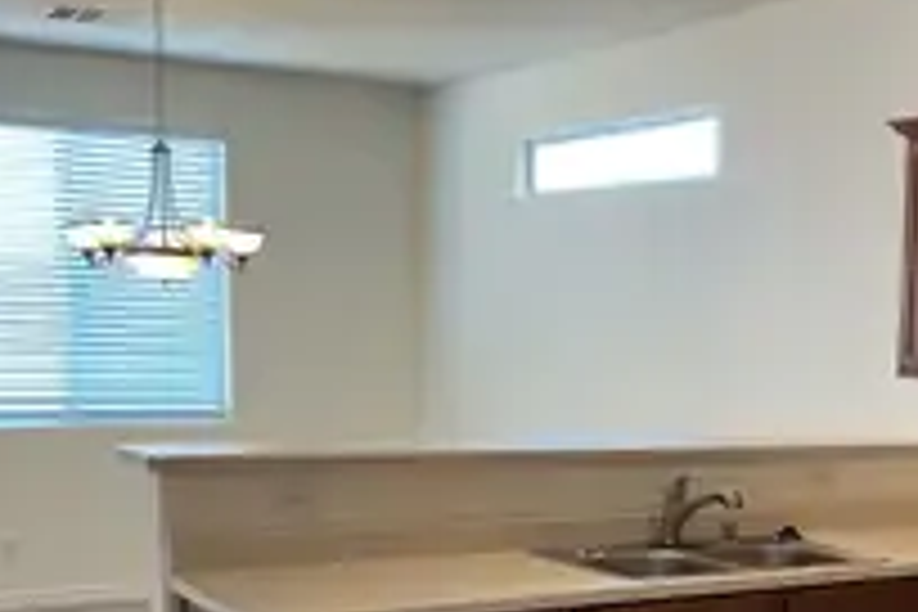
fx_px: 1504
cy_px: 536
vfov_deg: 22.5
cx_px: 810
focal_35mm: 59
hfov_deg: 32.4
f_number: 1.8
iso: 64
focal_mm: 3
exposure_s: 1/60
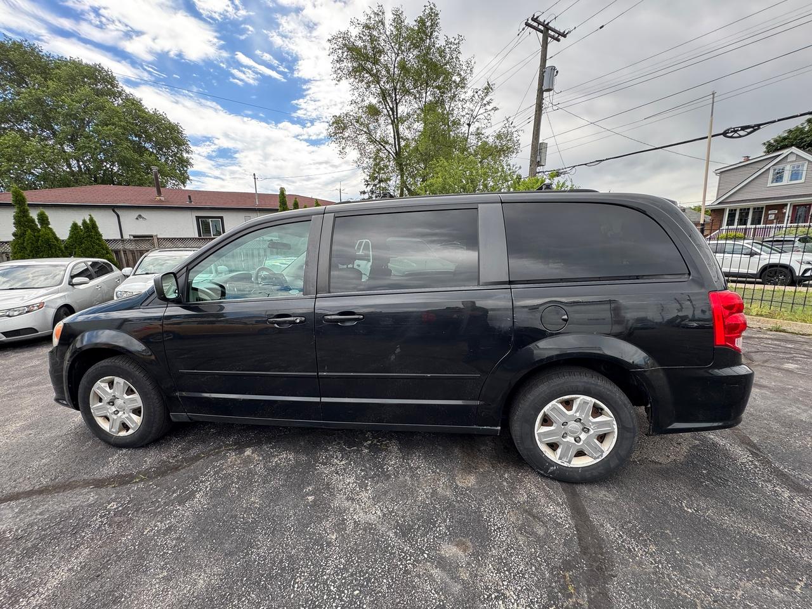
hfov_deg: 102.1
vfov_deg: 85.7
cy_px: 304
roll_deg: +1.6
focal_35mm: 14
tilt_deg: -11.4
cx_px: 406
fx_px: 328
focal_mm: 2.22
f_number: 2.2
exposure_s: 1/284
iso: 50
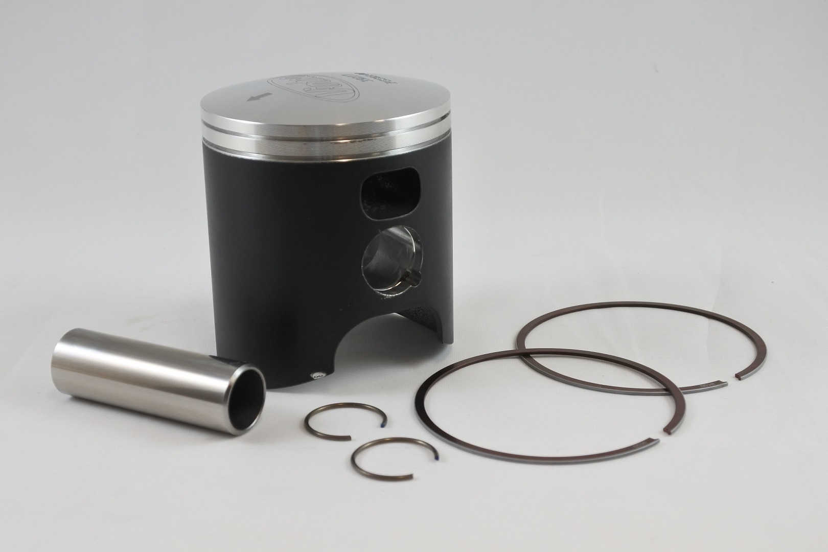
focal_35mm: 44
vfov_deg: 30.5
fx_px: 1012
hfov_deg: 44.5
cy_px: 276
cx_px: 414
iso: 400
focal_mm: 16.5
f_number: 4.5
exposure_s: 1/160
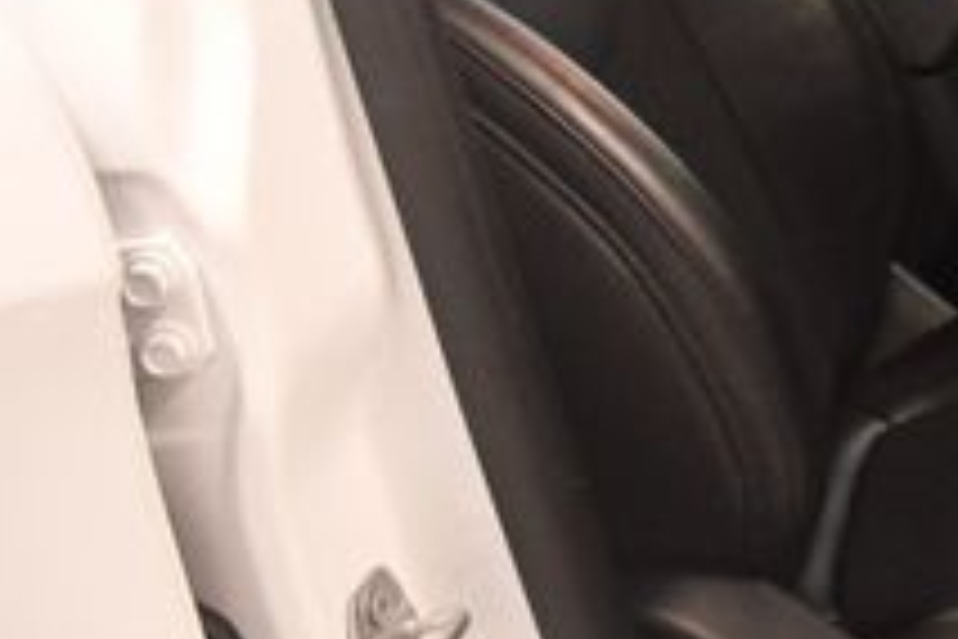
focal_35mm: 81
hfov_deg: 21.7
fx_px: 2155
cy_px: 32
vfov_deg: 16.6
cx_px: 1354
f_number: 3.5
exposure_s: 1/80
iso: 3200
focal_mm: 18
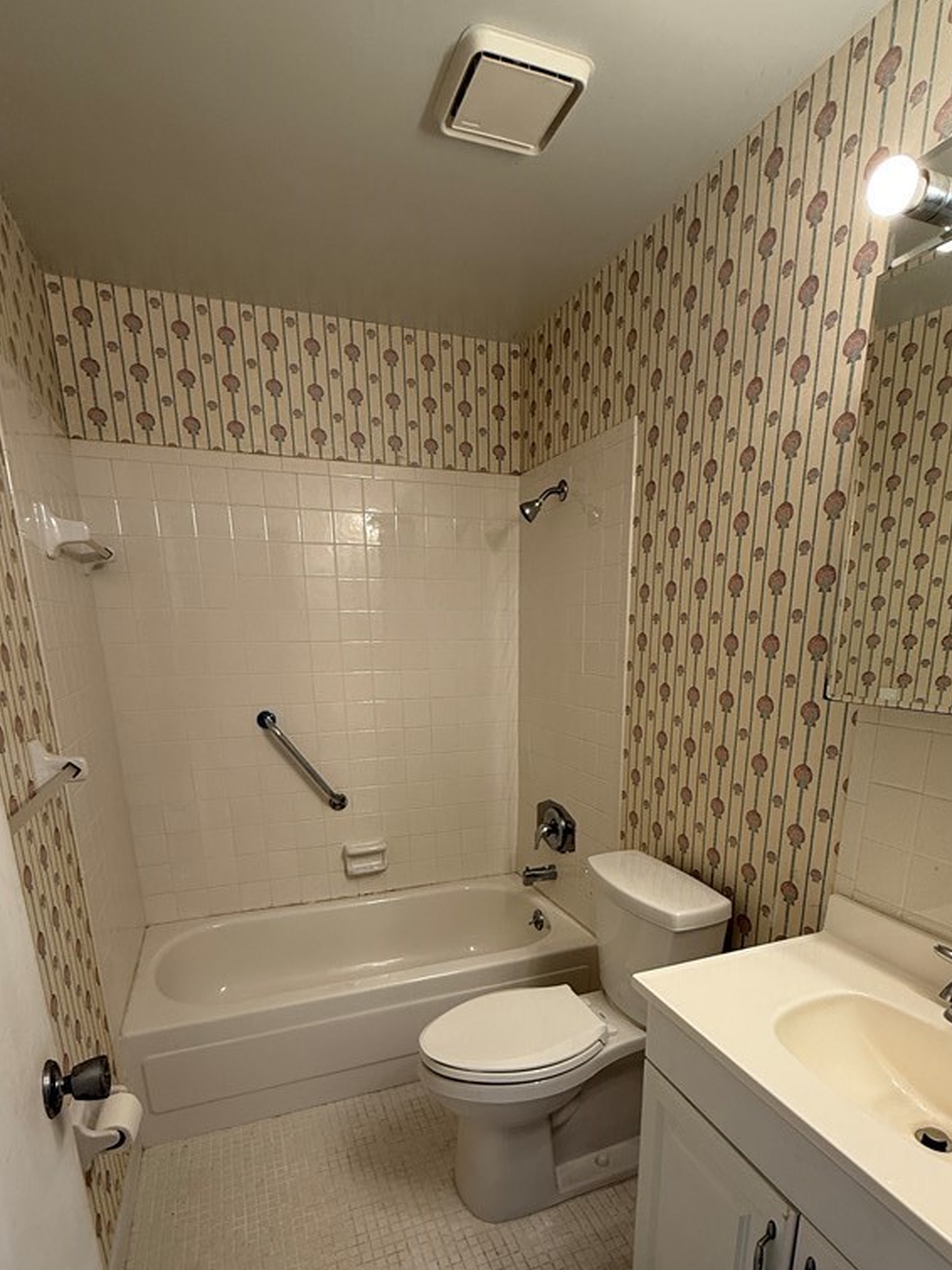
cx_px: 511
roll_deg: -0.6
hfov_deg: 68.6
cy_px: 826
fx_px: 697
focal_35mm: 19
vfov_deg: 82.3
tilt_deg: -14.0
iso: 125
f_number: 2.2
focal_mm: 2.22
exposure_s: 1/120
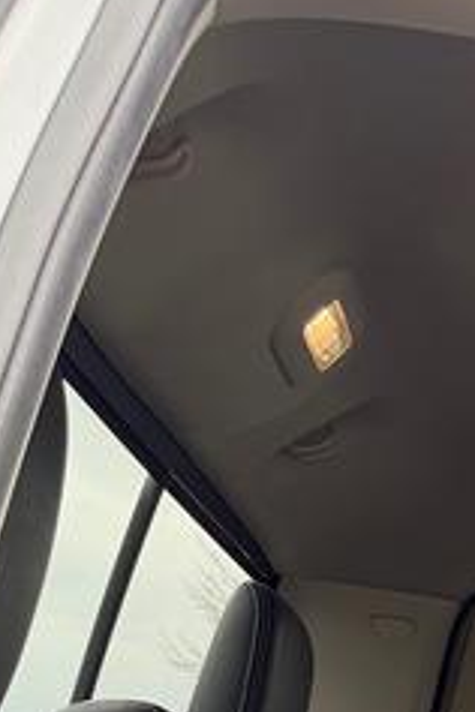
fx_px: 1999
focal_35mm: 101
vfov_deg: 17.7
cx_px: 947
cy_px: 1118
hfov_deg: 12.1
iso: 100
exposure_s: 1/191
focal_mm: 6.76
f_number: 1.78
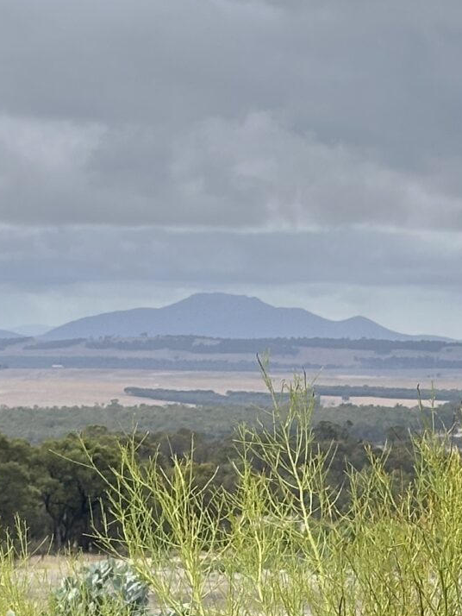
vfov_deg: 11.4
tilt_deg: -3.3
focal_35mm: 172
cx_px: 321
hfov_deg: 8.6
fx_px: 3059
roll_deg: -0.5
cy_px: 572
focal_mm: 6.86
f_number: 1.78
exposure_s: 1/1433
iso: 64
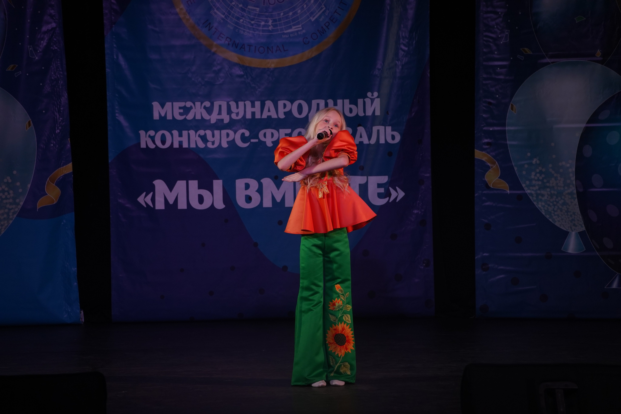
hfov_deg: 13.2
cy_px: 207
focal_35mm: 156
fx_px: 2691
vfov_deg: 8.8
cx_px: 310
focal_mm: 156
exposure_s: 1/400
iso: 1600
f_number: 5.6
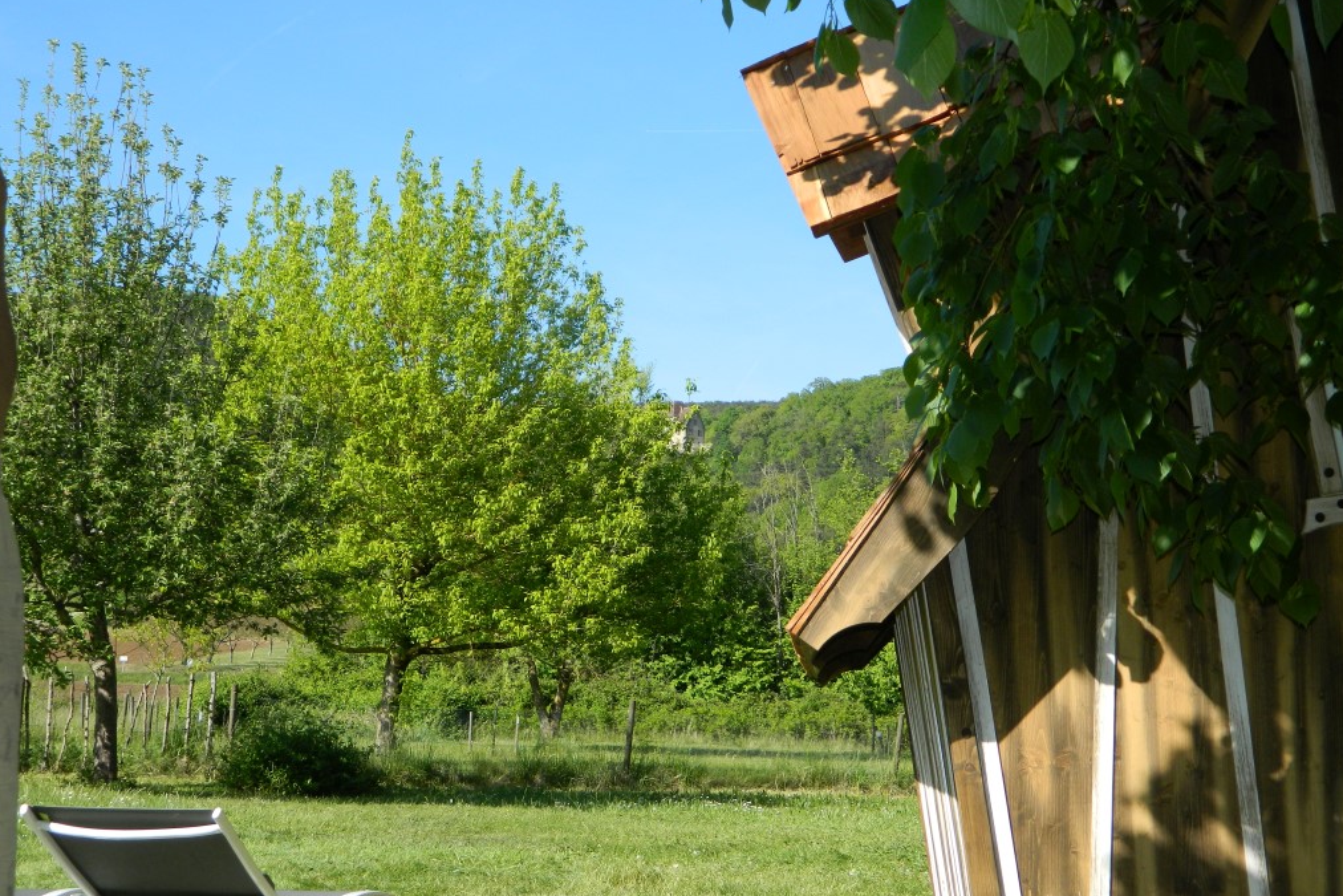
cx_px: 678
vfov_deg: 22.6
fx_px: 2238
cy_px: 451
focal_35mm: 60
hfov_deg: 33.4
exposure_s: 1/640
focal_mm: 10.2
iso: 110
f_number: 3.8
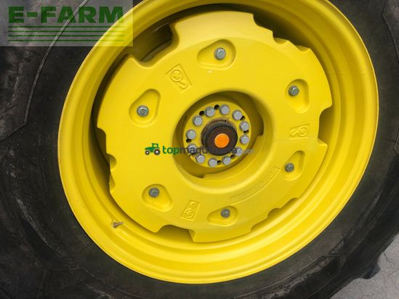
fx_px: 323
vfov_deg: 49.8
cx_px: 200
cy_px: 150
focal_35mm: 28
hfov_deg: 63.4
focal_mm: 3.99
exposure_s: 1/640
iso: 20
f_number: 1.8
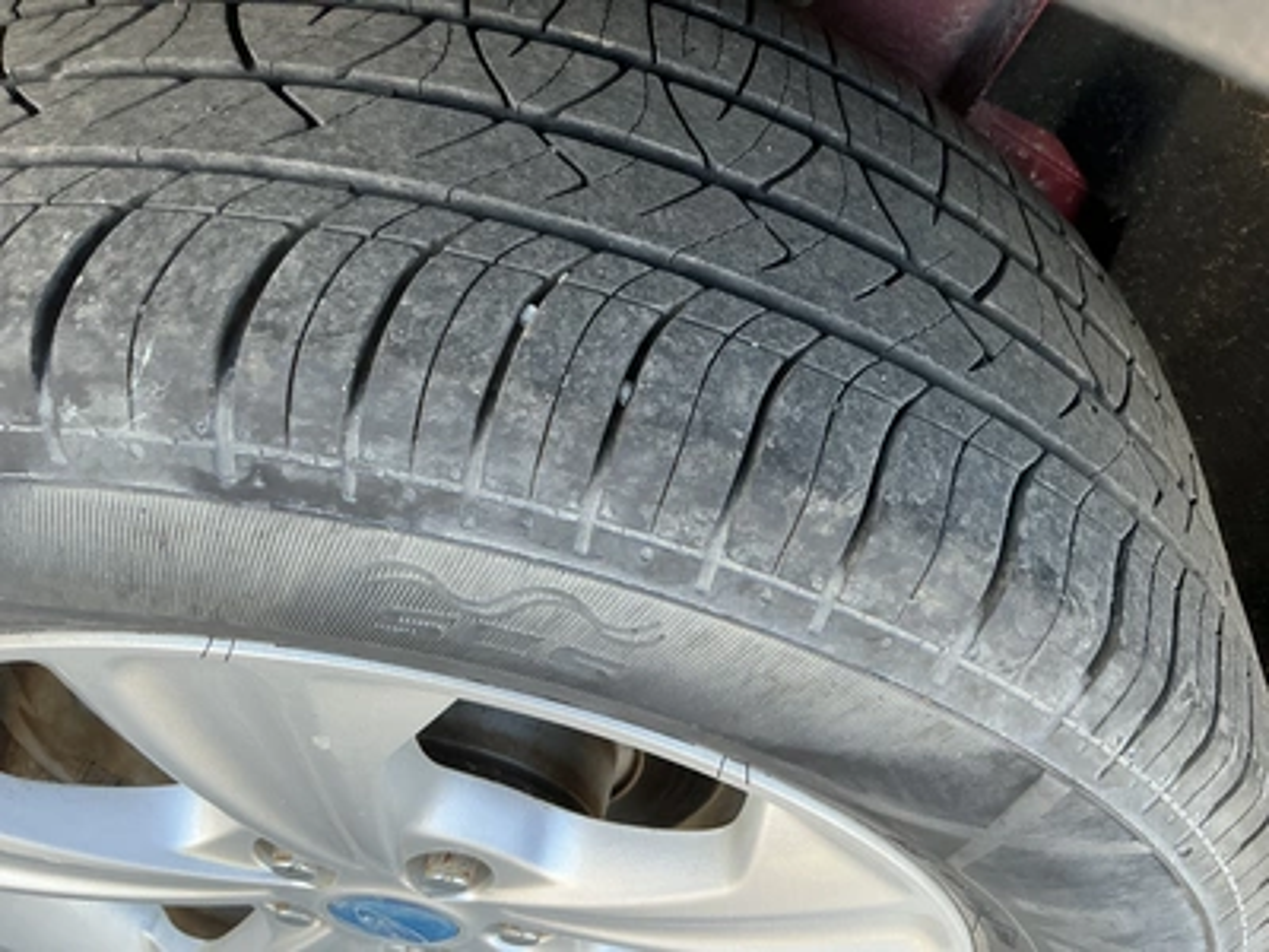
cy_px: 476
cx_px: 634
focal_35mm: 28
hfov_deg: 63.4
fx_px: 1026
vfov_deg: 49.7
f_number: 1.8
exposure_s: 1/122
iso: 40
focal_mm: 3
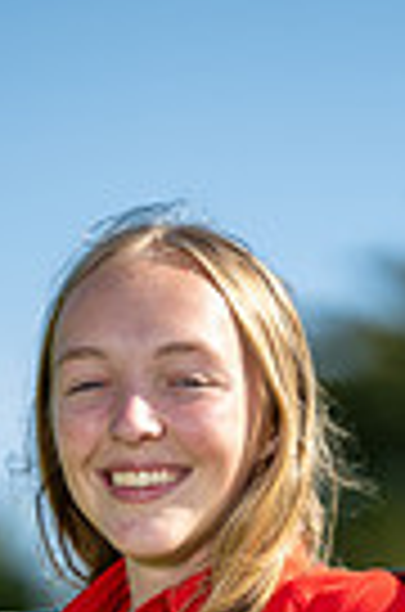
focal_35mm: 531
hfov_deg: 2.6
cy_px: 976
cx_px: 238
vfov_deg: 3.9
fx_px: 9006
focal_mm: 160
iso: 80
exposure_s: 1/800
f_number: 2.8
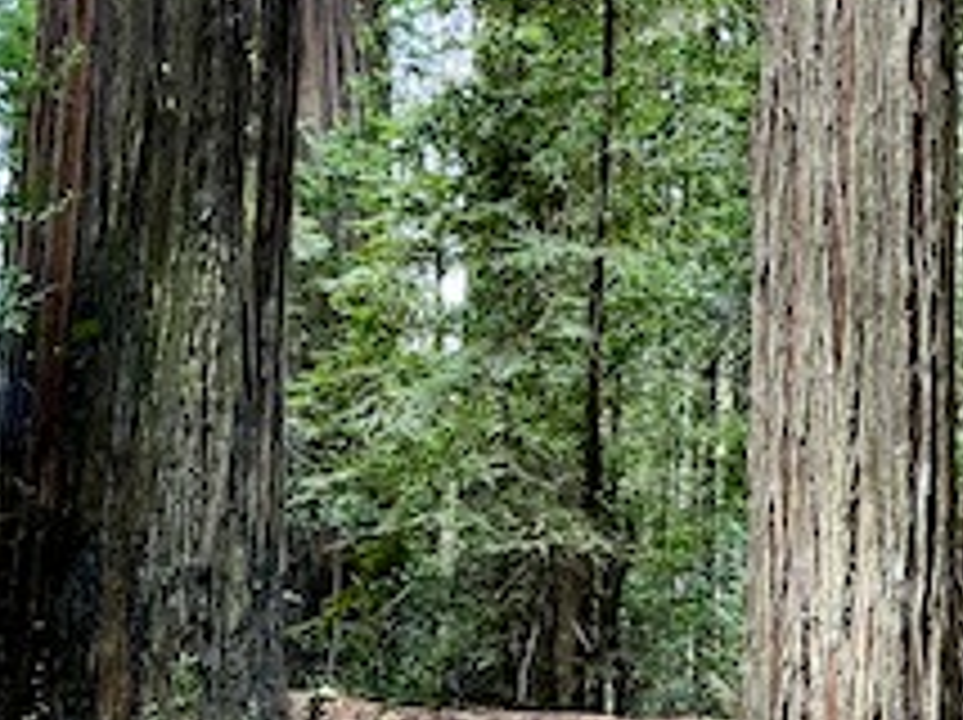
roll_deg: -0.8
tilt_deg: +3.4
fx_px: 2029
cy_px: 657
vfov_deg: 19.7
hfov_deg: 26.3
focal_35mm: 73
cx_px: 729
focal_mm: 5.1
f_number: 1.6
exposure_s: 1/72
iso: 125
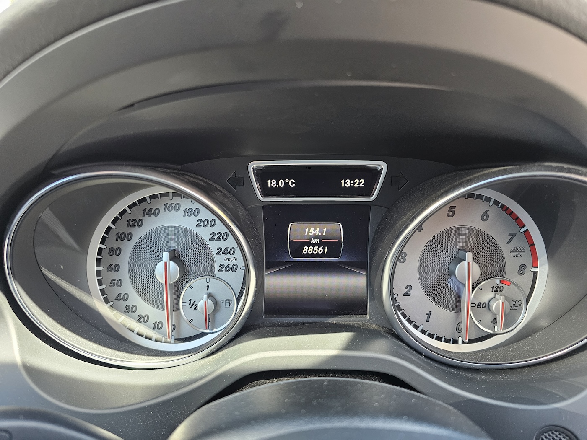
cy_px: 220
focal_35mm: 23
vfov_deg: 58.9
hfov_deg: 73.9
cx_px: 294
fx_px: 390
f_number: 1.7
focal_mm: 6.3
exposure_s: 1/142
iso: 400
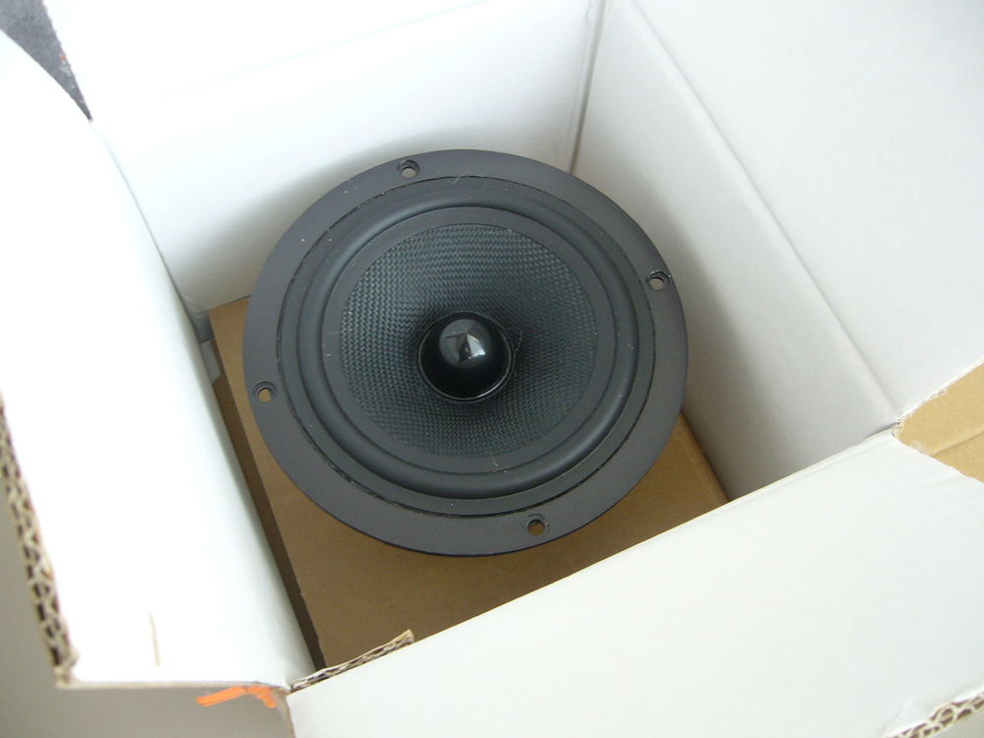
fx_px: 995
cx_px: 492
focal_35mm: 35
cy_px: 369
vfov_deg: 40.7
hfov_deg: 52.6
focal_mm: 5.8
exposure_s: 1/15
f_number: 2.8
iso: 100
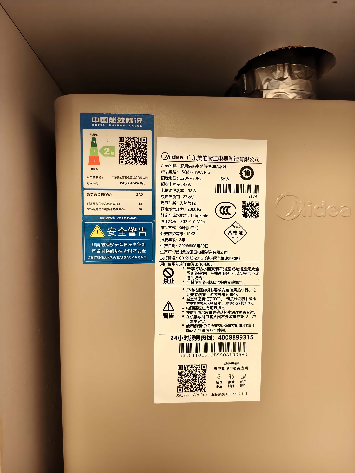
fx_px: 314
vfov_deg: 73.9
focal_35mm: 23
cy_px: 236
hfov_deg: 58.9
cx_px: 178
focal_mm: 5.56
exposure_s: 1/50
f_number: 1.88
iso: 528
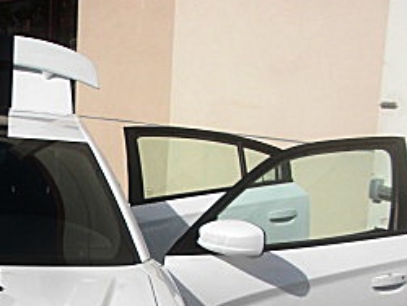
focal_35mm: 92
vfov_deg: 15.6
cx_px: -54
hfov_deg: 20.2
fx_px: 1083
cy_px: 340
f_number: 7.9
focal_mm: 6.3
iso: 50
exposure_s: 1/200
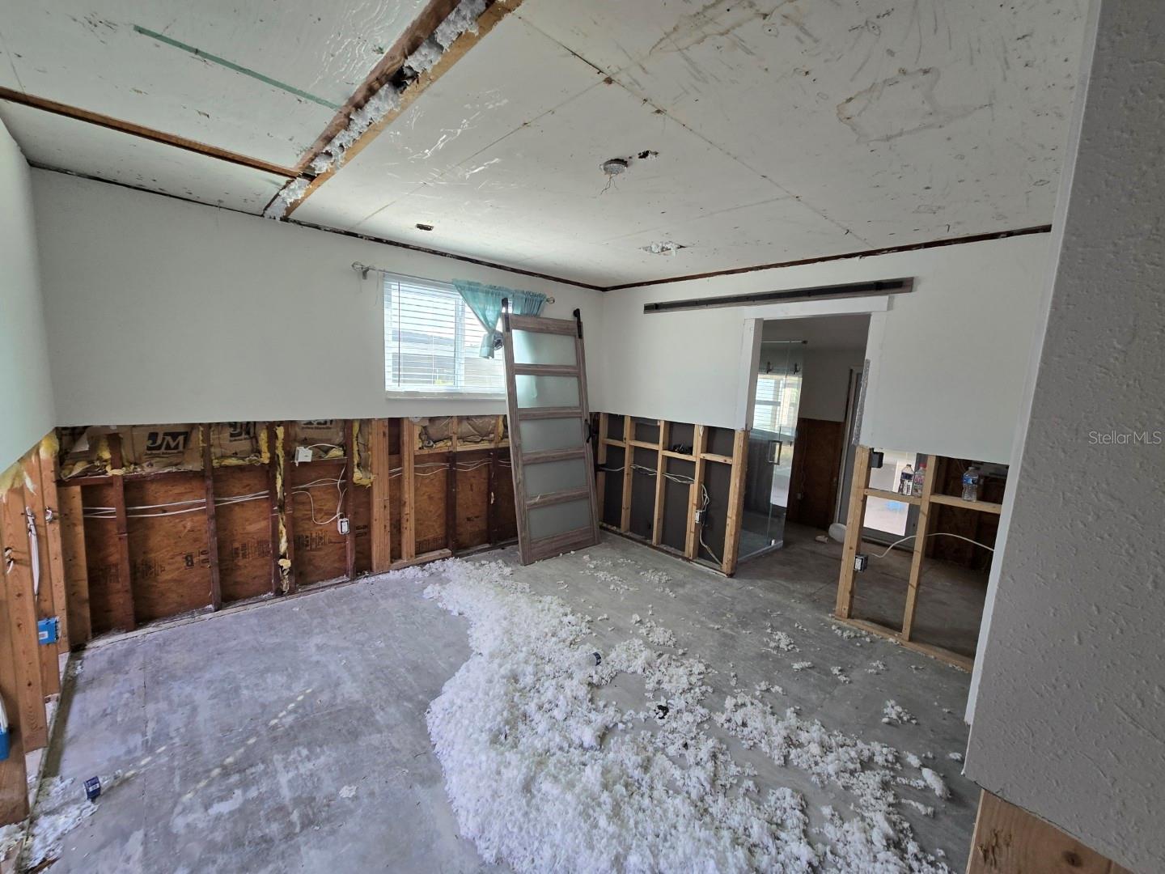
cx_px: 582
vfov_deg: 89.9
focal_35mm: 13
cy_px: 437
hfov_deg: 106.2
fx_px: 438
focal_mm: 2.2
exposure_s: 1/60
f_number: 2.2
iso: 125
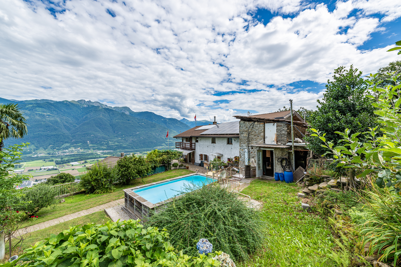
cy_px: 134
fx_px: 156
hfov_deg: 104.2
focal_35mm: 14
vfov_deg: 81.3
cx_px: 200
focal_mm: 14
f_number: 9
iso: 100
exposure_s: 1/160
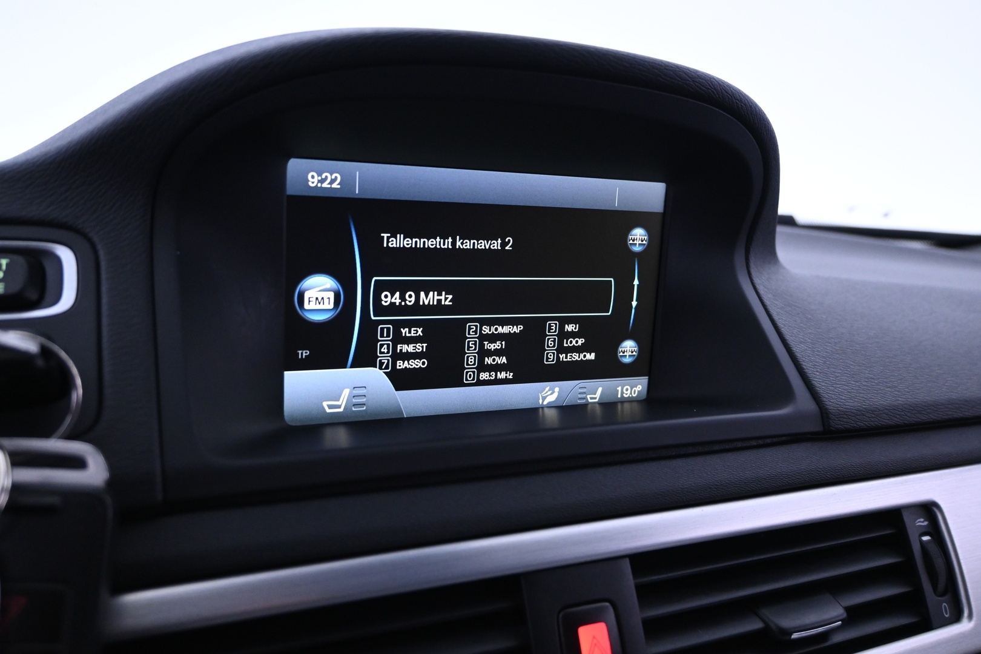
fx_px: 817
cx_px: 490
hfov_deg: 61.9
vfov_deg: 43.6
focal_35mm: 30
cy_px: 327
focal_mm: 20
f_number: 3.8
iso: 1800
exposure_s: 1/30
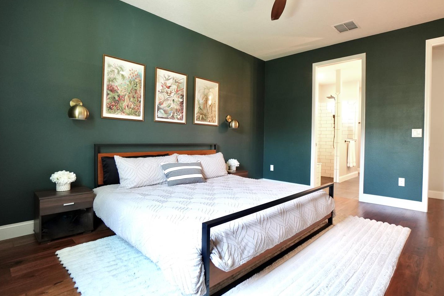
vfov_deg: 67.4
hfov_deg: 89.6
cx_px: 248
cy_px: 143
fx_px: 222
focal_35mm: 18
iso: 800
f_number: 5.6
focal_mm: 11
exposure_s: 1/10
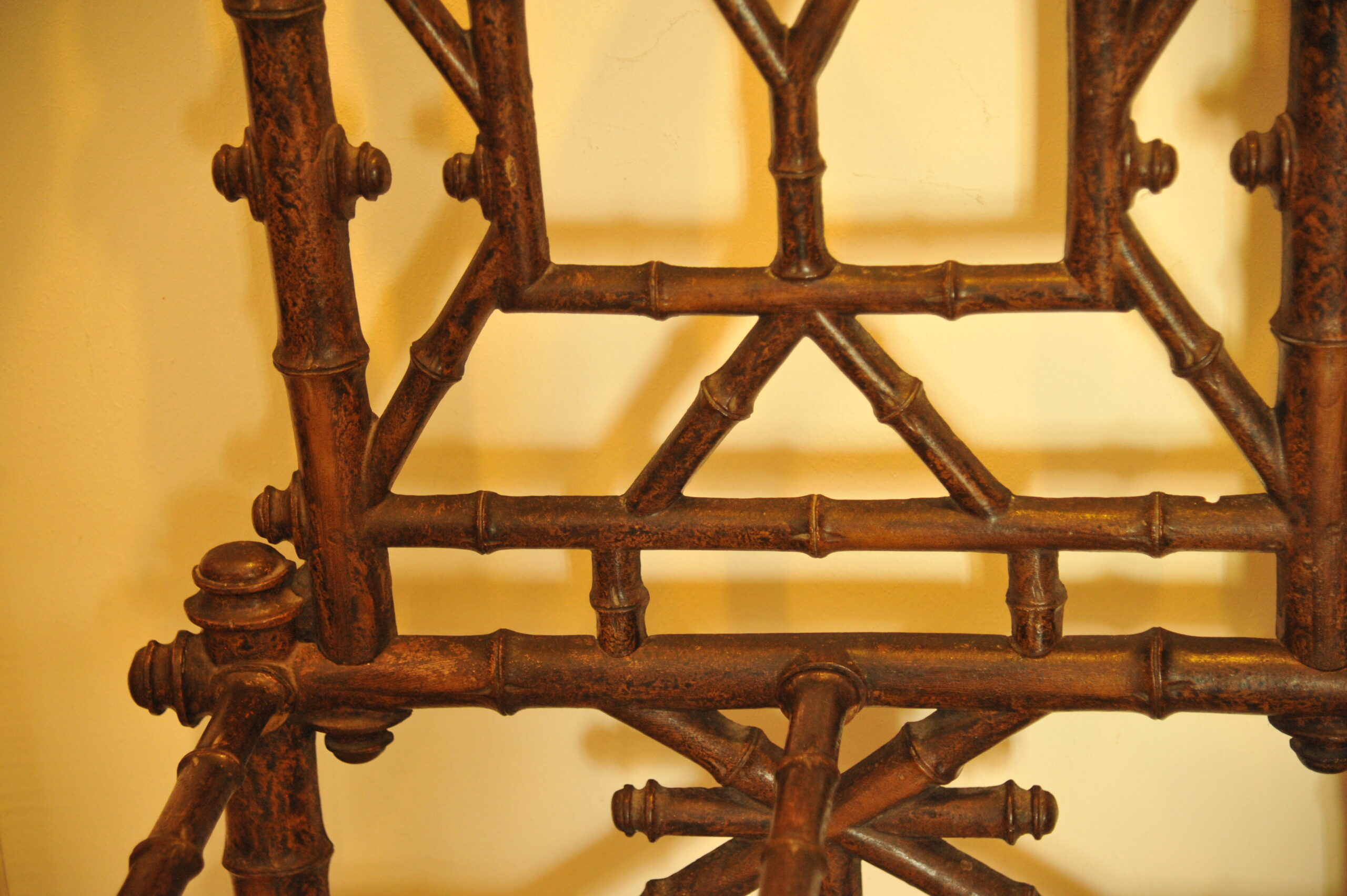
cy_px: 448
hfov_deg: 19.5
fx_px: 3926
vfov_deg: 13.0
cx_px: 674
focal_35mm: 105
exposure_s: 1/30
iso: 3600
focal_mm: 105
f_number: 4
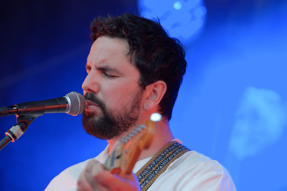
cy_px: 96
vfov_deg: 5.1
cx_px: 144
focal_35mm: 270
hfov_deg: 7.6
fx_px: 2152
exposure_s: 1/250
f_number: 4
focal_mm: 180
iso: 320
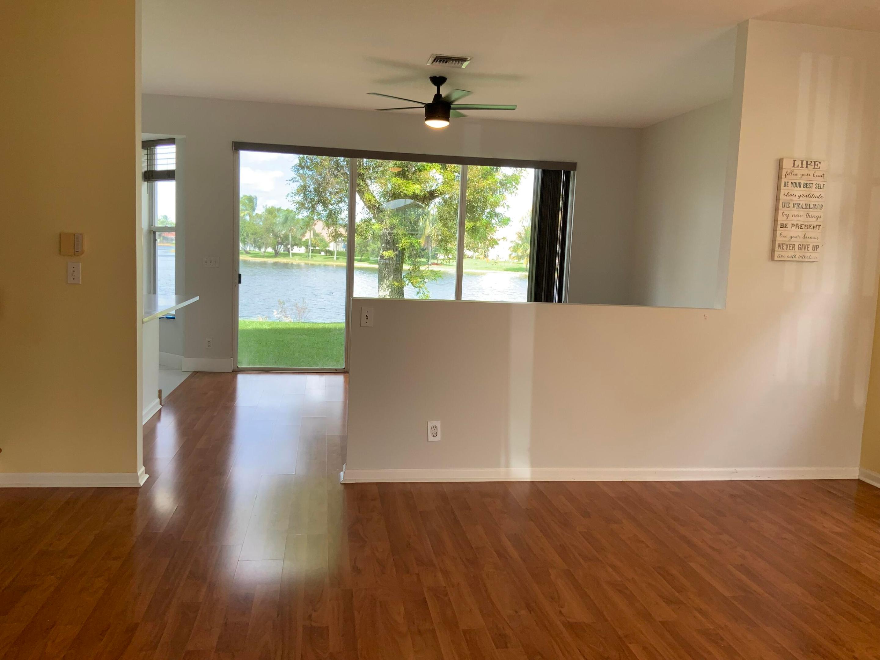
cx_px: 440
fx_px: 737
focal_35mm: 29
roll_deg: -1.8
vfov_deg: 48.2
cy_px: 330
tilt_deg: -6.3
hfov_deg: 61.7
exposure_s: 1/164
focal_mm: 3
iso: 16
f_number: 1.8
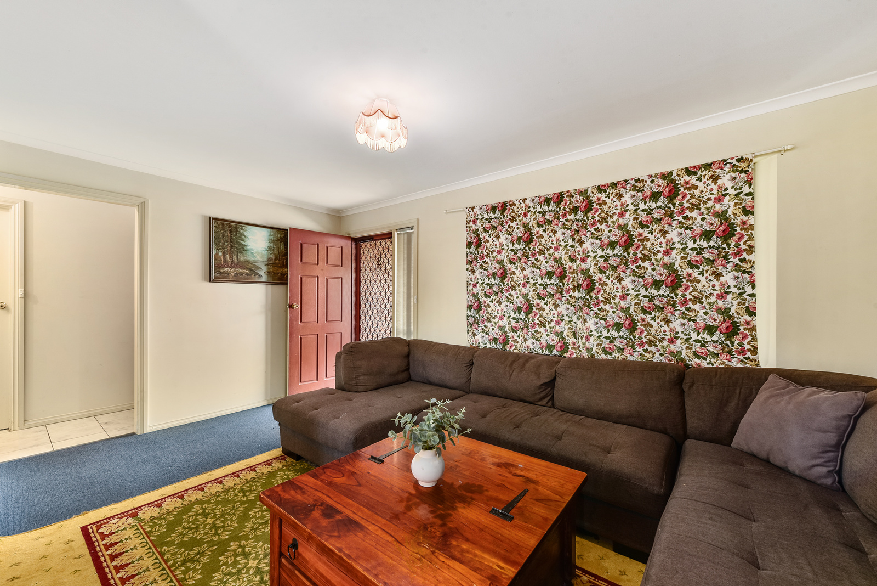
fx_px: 341
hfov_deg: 104.2
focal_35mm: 14
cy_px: 293
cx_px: 438
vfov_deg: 81.3
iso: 125
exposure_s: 1.3
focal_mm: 14
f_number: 11
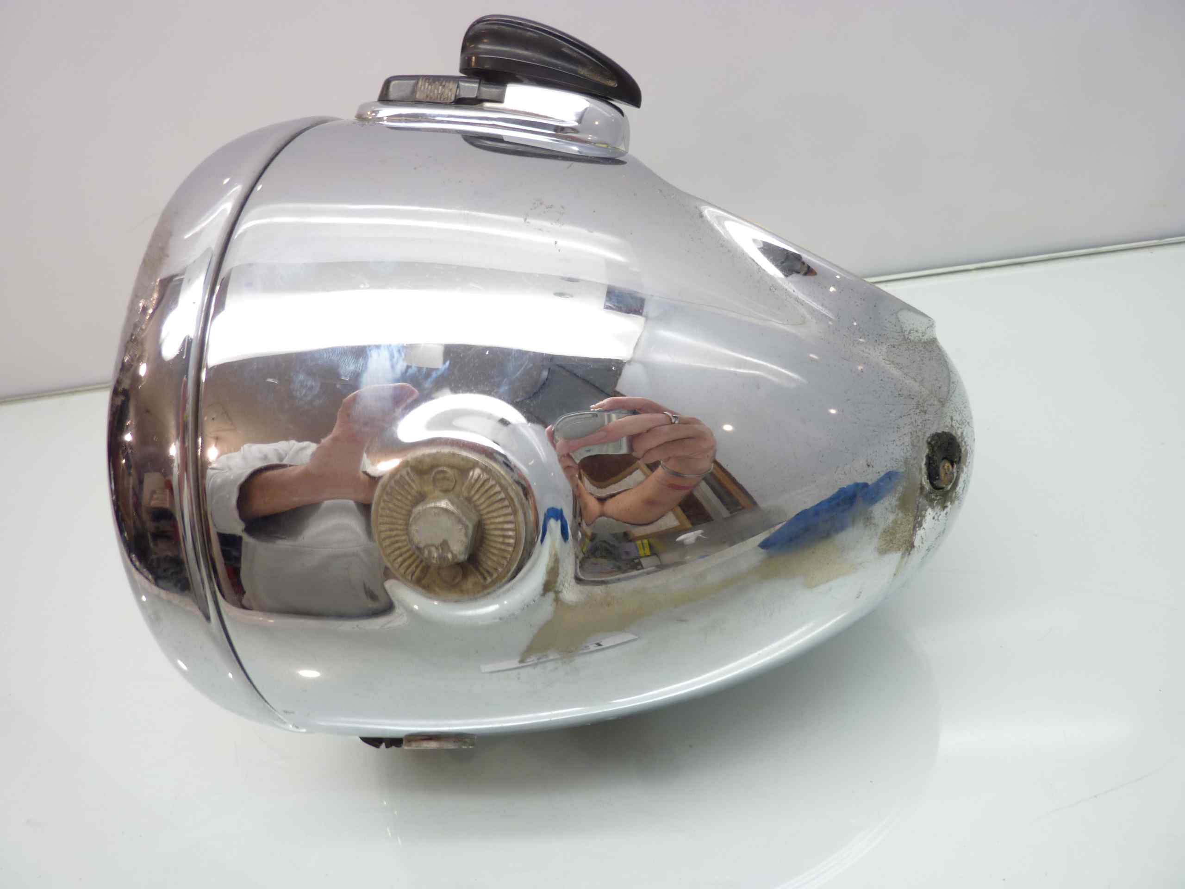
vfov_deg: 54.9
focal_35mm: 25
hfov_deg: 69.4
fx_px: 856
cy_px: 444
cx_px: 592
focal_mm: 4.1
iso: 80
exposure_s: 1/15
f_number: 3.3
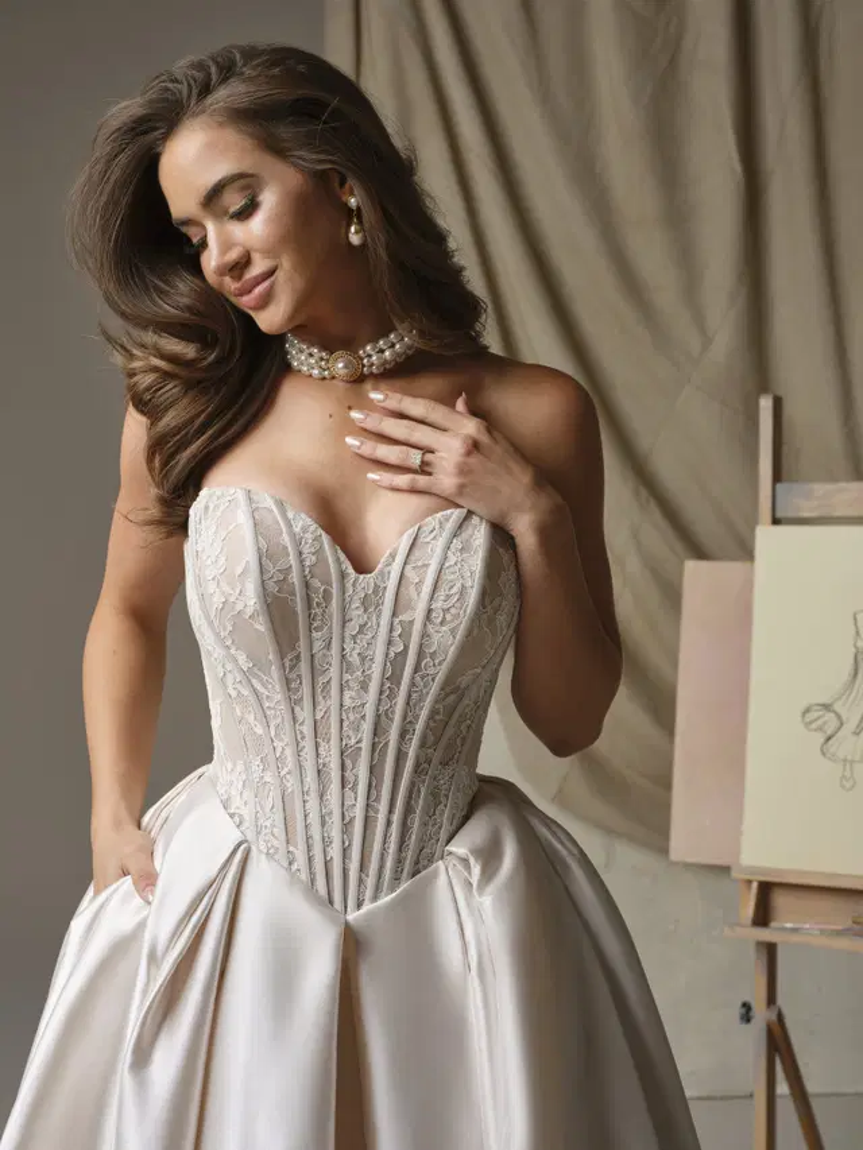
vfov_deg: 33.8
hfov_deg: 25.7
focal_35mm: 57
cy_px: 575
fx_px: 1894
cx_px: 432
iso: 500
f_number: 10
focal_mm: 72
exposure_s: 1/125
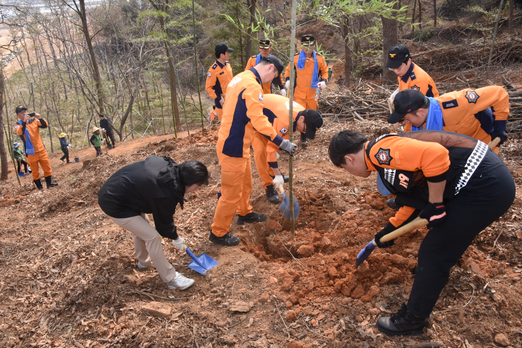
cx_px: 261
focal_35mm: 28
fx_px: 406
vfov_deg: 46.4
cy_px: 174
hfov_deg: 65.5
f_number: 22
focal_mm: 28
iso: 1600
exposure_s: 1/200
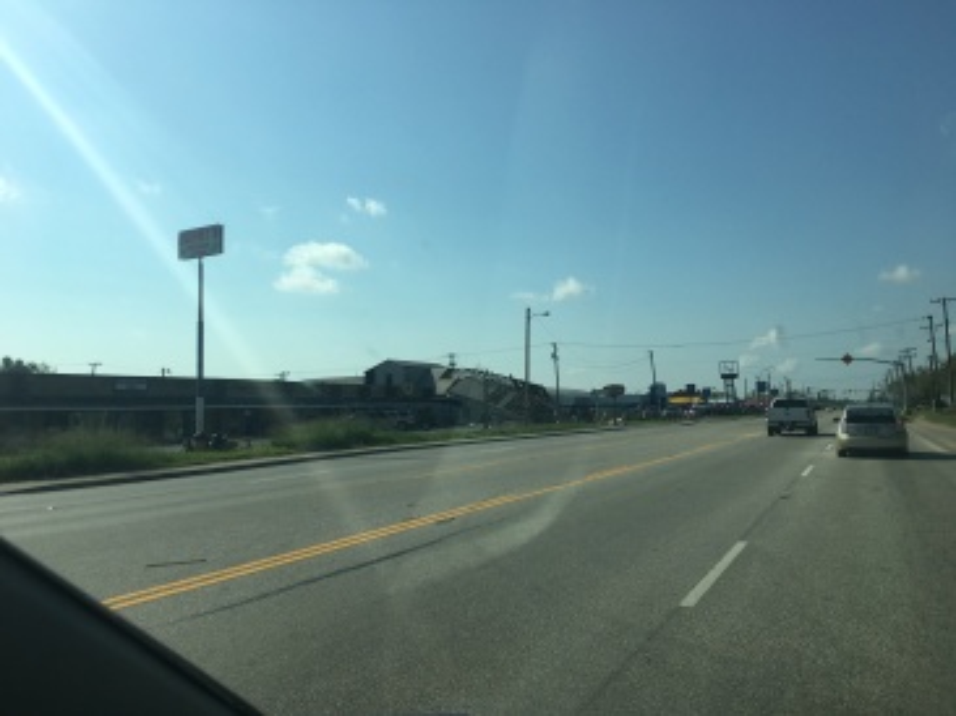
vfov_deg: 48.2
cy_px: 358
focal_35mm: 29
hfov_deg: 61.7
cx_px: 478
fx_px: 800
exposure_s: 1/2959
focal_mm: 4.15
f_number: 2.2
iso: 25
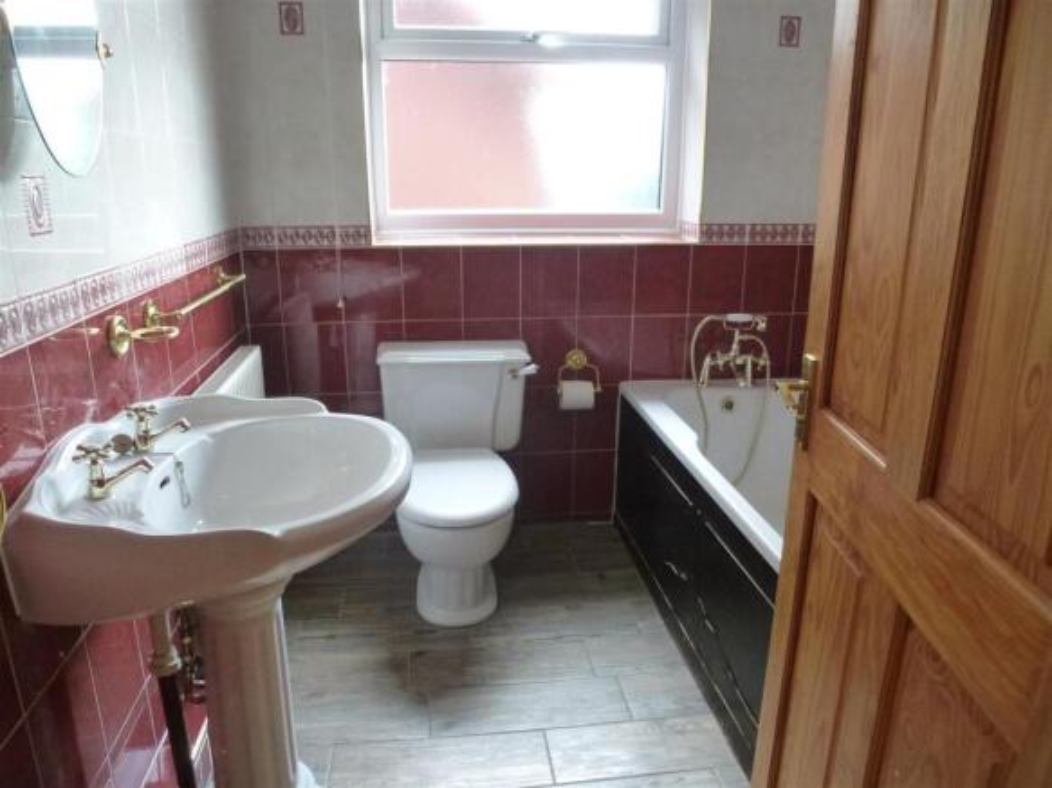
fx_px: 729
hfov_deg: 71.6
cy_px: 394
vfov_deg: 56.8
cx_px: 526
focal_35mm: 24
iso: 800
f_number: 3.3
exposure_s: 1/50
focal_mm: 4.3
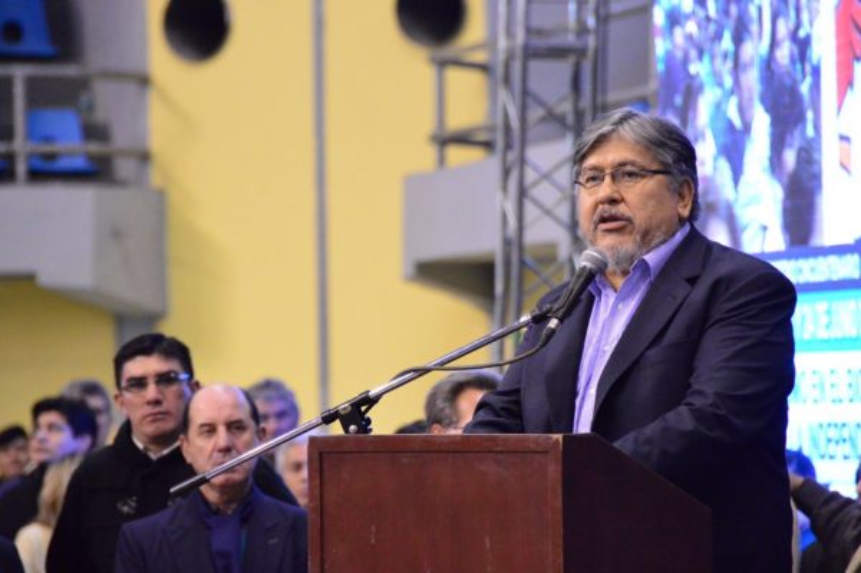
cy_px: 286
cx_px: 430
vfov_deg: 4.6
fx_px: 7169
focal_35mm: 300
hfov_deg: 6.9
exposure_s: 1/200
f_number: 5.6
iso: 6400
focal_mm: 200
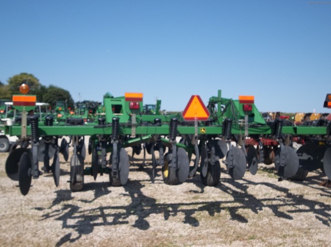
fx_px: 353
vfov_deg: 38.6
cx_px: 166
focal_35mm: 37
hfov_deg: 50.2
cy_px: 124
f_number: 10.1
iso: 80
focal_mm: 6.6
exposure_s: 1/160
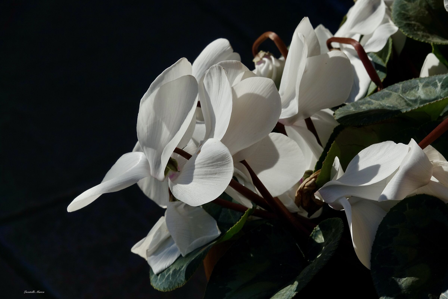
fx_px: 3857
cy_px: 150
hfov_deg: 6.6
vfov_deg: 4.4
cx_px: 224
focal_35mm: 310
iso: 100
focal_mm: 113.69
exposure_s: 1/1000
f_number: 8
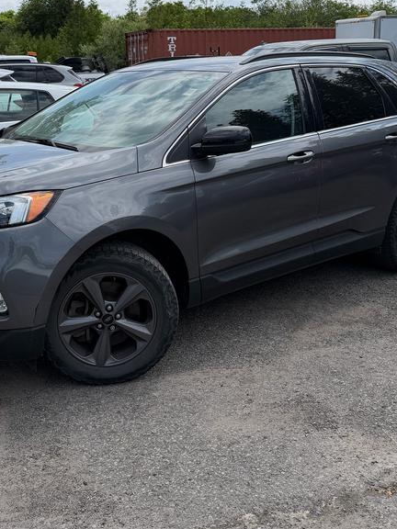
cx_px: 154
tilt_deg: -11.0
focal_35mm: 40
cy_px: 197
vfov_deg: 46.4
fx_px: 612
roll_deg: -1.8
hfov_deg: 35.8
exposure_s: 1/5714
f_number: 1.78
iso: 80
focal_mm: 6.76
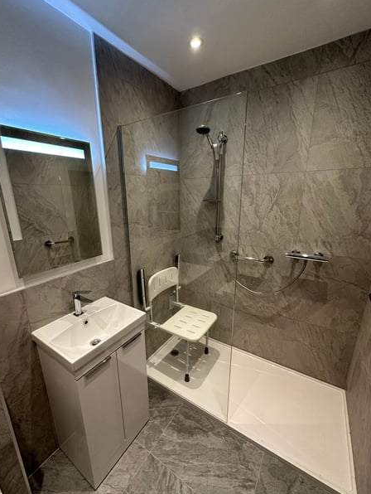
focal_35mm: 15
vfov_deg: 98.1
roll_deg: +0.4
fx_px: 214
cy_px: 250
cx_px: 174
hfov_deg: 81.7
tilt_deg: -14.3
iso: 250
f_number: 2.2
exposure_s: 1/100
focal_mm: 2.22
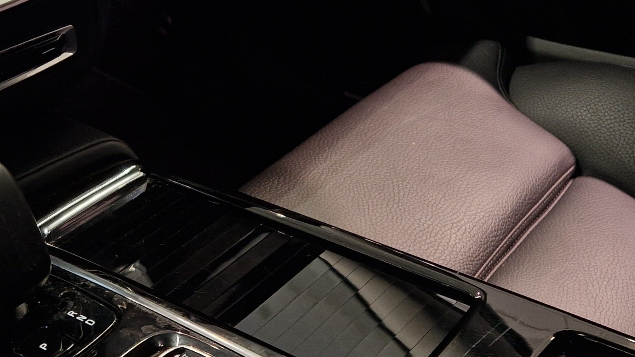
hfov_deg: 33.2
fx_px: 1061
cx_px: 236
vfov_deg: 18.9
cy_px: 64
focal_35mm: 63
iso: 125
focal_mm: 5.4
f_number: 1.8
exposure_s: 1/100
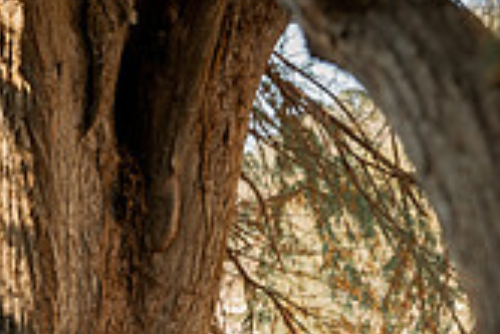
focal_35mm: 84
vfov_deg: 15.5
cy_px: 444
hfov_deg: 23.4
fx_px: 1168
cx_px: 27
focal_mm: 24
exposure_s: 1/100
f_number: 2.8
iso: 80
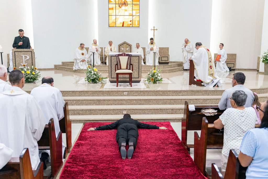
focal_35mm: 34
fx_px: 257
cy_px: 90
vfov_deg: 38.4
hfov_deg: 55.2
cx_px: 134
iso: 1600
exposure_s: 1/125
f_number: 2.8
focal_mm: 33.7
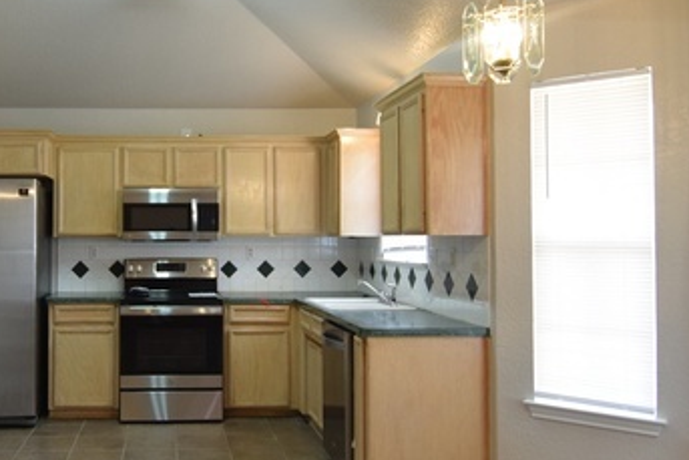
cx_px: 195
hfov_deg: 51.3
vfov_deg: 36.8
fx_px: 691
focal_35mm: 36
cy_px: 223
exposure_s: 1/60
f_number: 4
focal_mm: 11
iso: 800
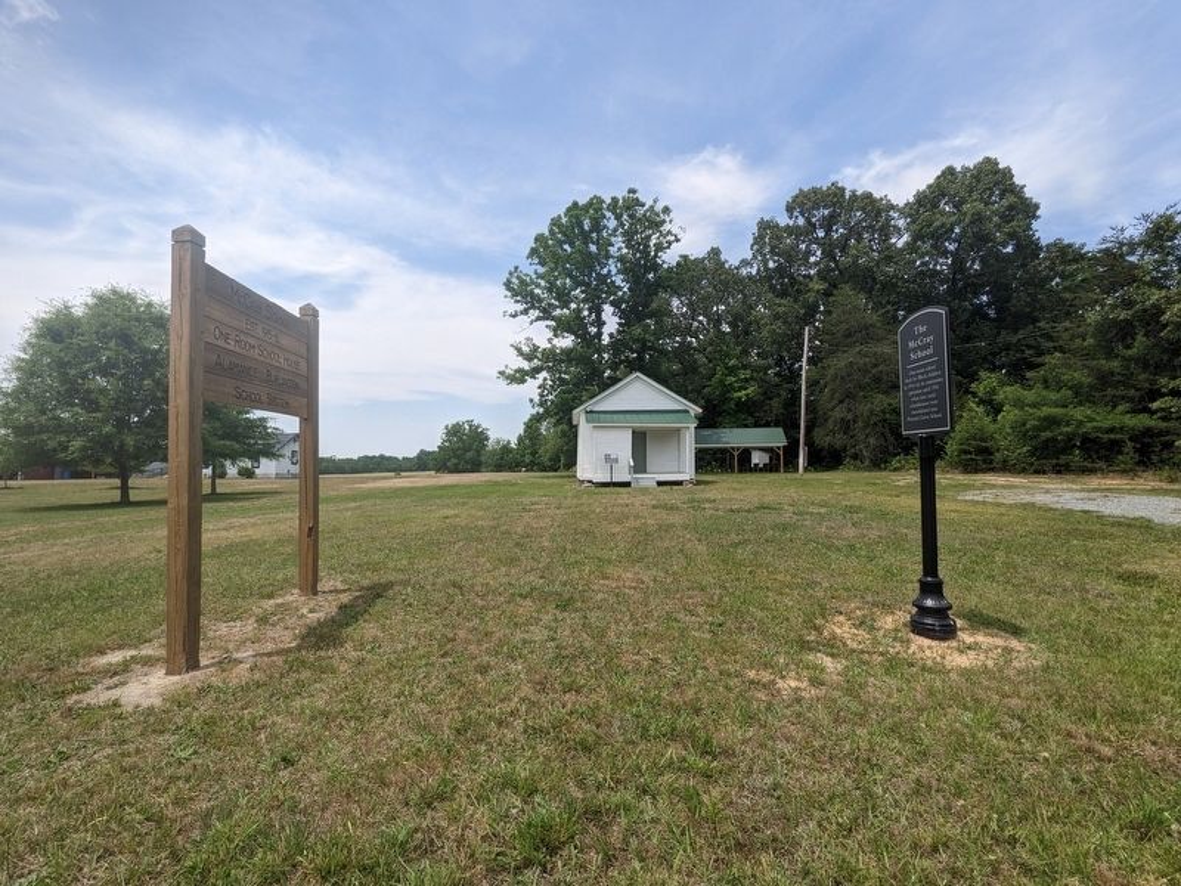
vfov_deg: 78.1
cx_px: 590
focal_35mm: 16
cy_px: 443
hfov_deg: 94.5
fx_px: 546
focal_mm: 2.22
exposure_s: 1/1159
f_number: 2.2
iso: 43
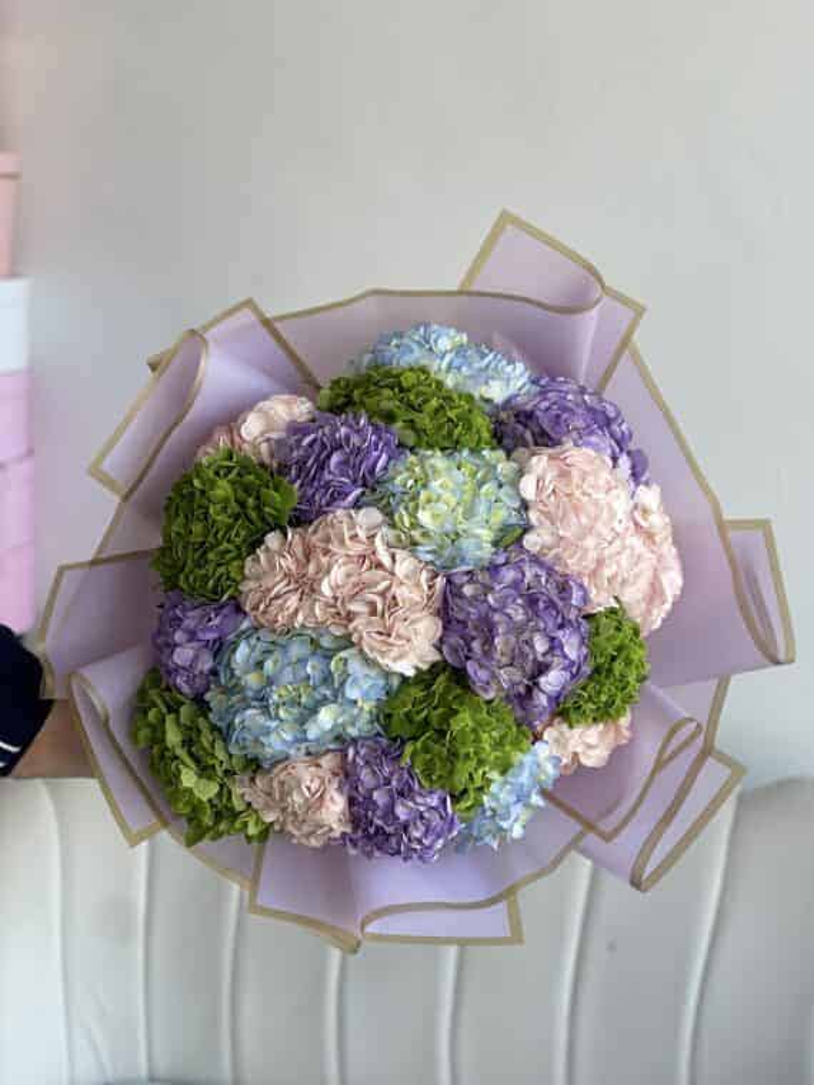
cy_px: 542
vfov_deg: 30.3
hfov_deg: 22.9
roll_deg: -0.4
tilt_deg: -12.0
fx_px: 2007
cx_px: 407
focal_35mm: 64
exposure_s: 1/120
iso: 80
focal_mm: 7.5
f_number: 2.2
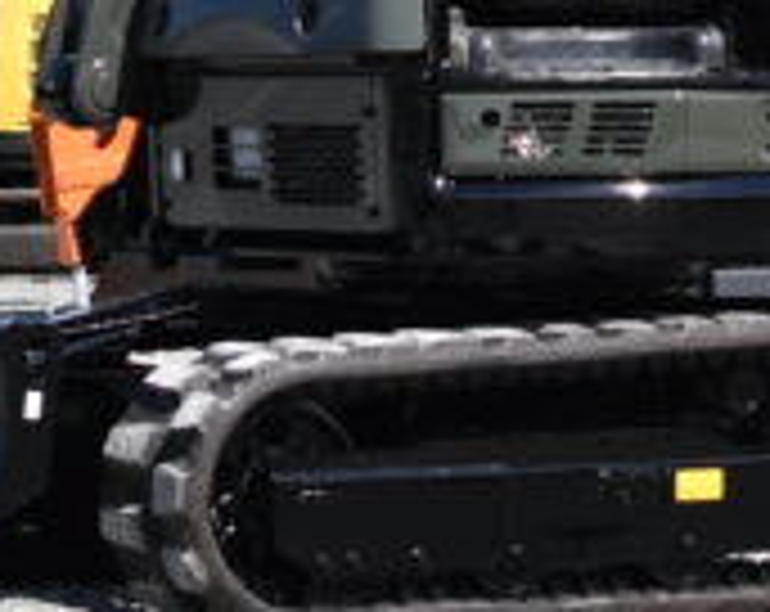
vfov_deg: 5.1
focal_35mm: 296
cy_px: -695
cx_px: 527
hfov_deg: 6.5
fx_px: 6726
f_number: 4
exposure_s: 1/1000
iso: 125
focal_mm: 35
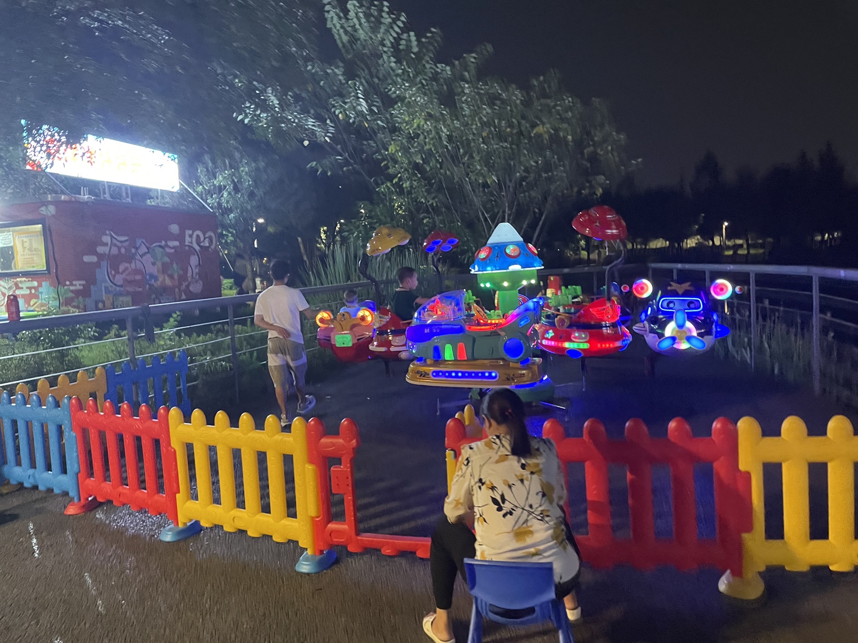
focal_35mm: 26
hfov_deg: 67.3
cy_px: 322
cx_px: 429
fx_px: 644
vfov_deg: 53.1
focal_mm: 4.2
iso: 640
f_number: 1.6
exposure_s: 1/25
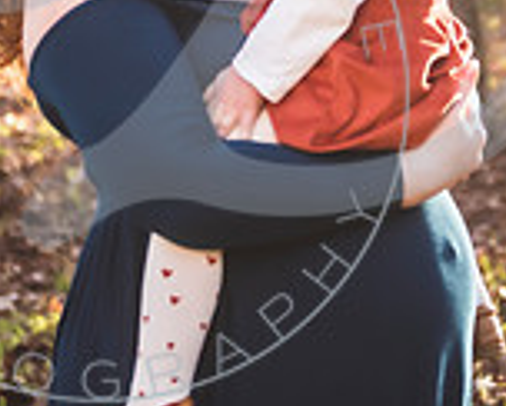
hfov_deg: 13.8
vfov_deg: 10.8
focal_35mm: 139
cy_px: -160
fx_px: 2084
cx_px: 250
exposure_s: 1/1000
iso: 100
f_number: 2.8
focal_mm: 50
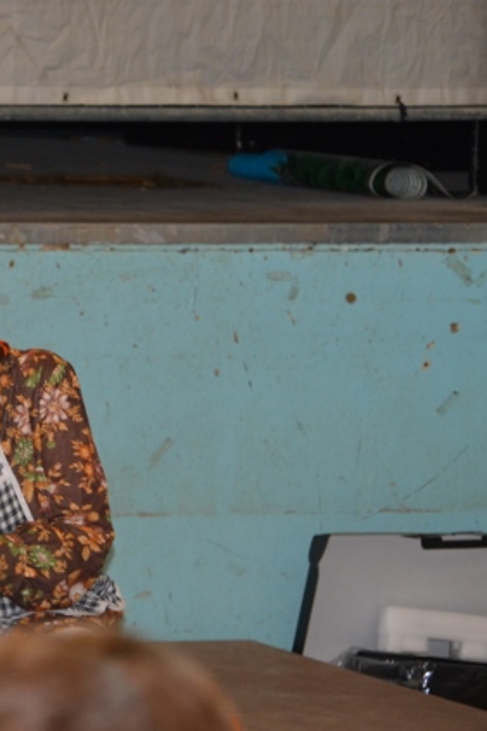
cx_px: 16
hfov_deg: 5.0
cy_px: 366
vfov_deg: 7.4
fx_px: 5620
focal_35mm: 277
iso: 1000
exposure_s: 1/60
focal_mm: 122
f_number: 5.6
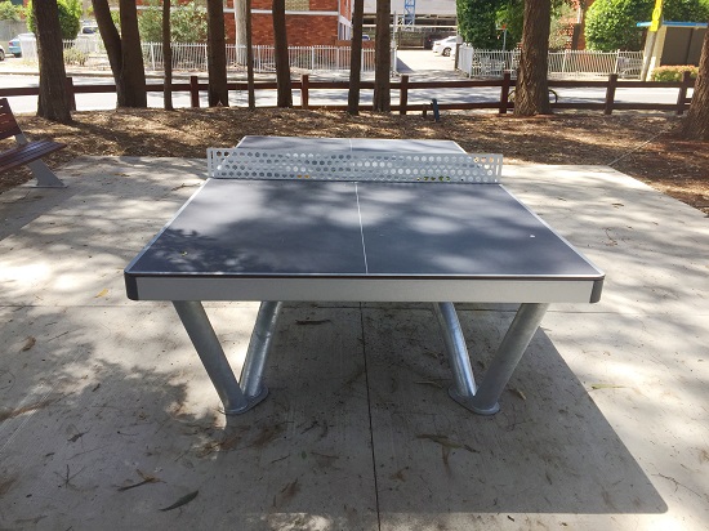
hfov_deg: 61.7
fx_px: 594
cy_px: 266
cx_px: 354
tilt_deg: -21.4
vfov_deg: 48.2
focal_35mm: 29
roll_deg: -2.4
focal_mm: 4.15
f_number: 2.2
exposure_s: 1/421
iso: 32
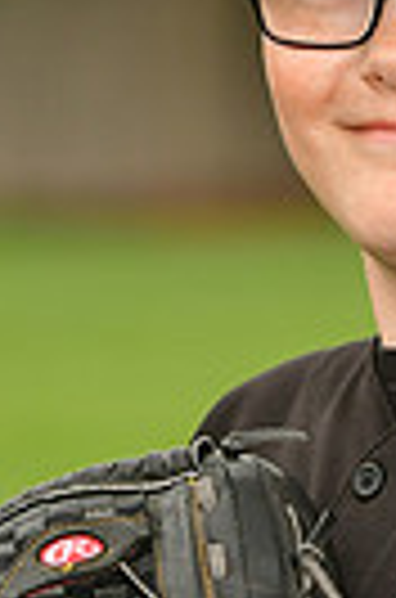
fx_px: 15242
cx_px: 502
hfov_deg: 1.5
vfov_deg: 2.2
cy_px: 755
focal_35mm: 919
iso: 320
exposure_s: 1/1000
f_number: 4
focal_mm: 140
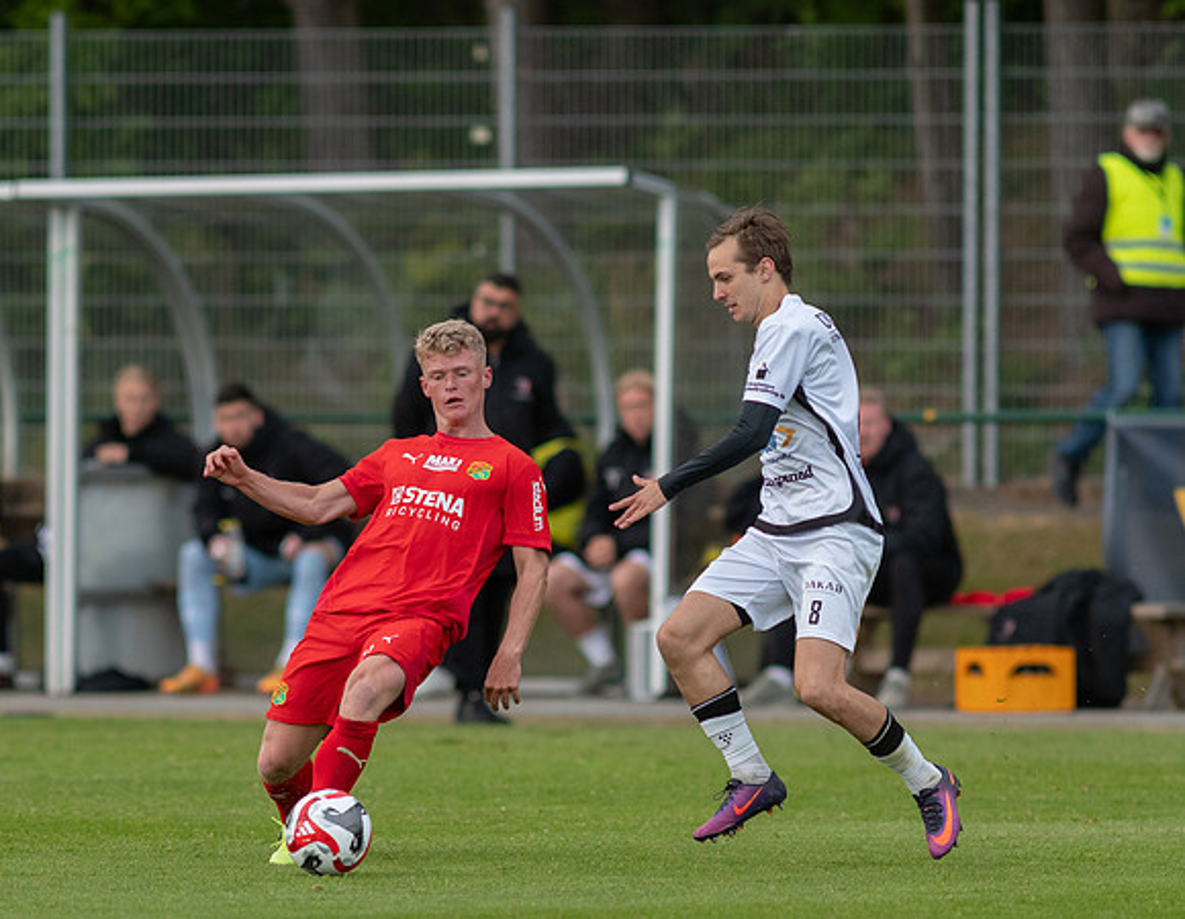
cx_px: 378
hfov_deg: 3.4
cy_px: 538
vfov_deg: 2.6
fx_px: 20172
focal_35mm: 582
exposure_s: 1/1250
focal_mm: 300
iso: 1000
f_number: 3.2
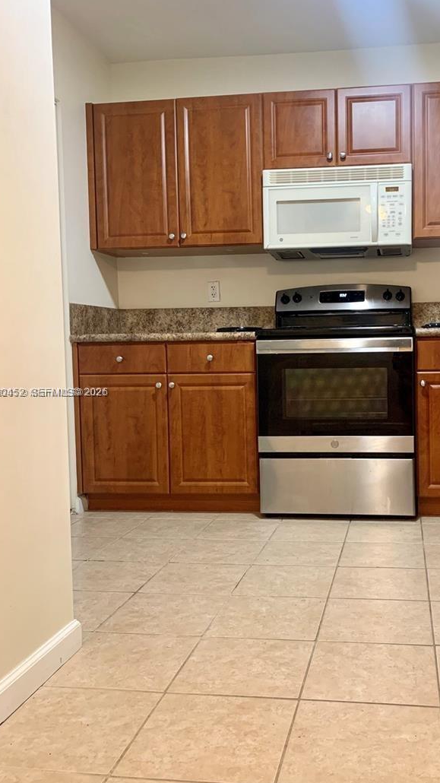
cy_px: 393
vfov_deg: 59.5
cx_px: 309
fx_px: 685
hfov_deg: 35.1
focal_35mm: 33
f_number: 1.8
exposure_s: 1/60
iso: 200
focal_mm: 4.25
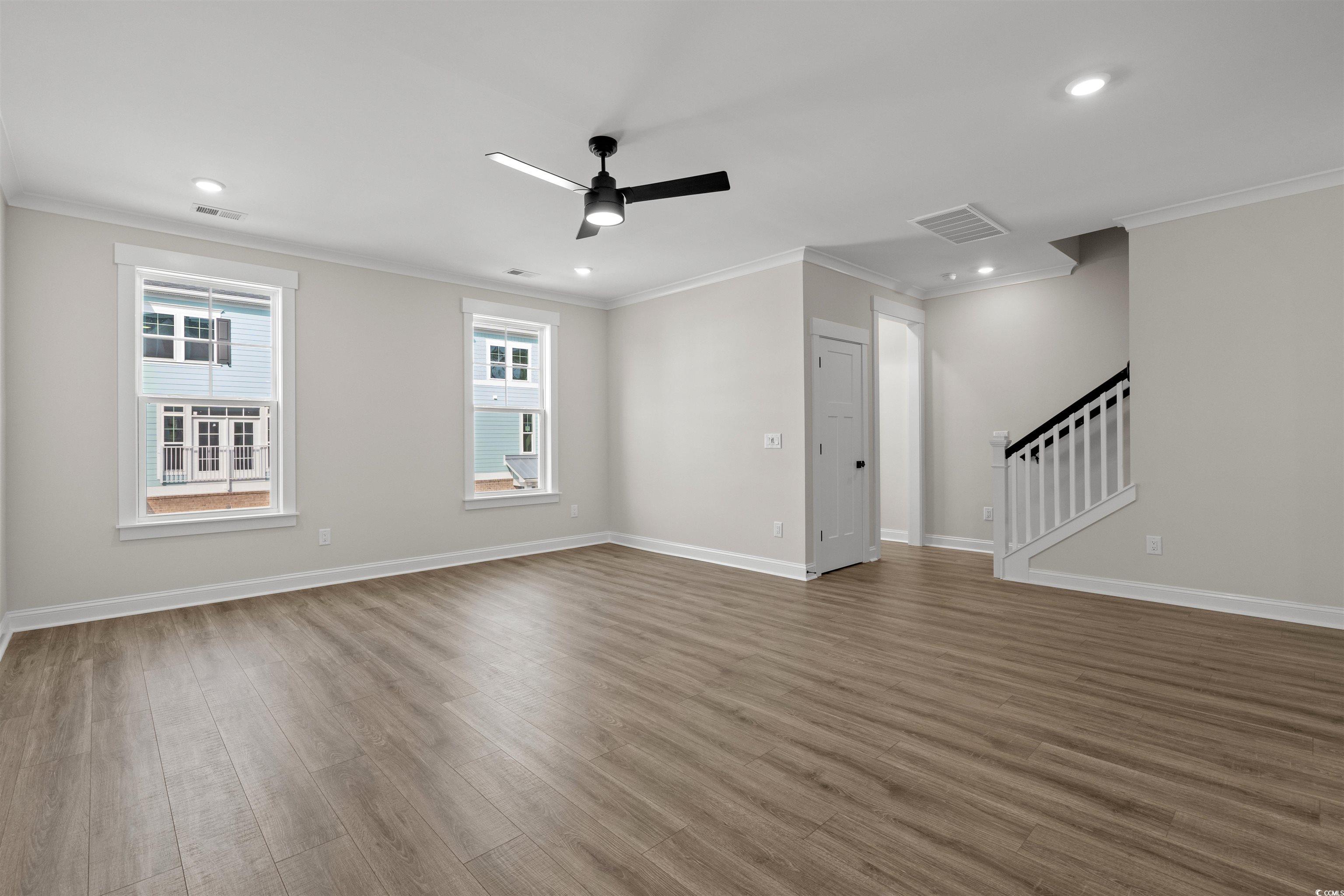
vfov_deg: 73.7
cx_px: 672
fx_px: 597
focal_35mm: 16
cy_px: 448
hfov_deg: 96.7
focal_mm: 16
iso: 640
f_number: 8
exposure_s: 1/15
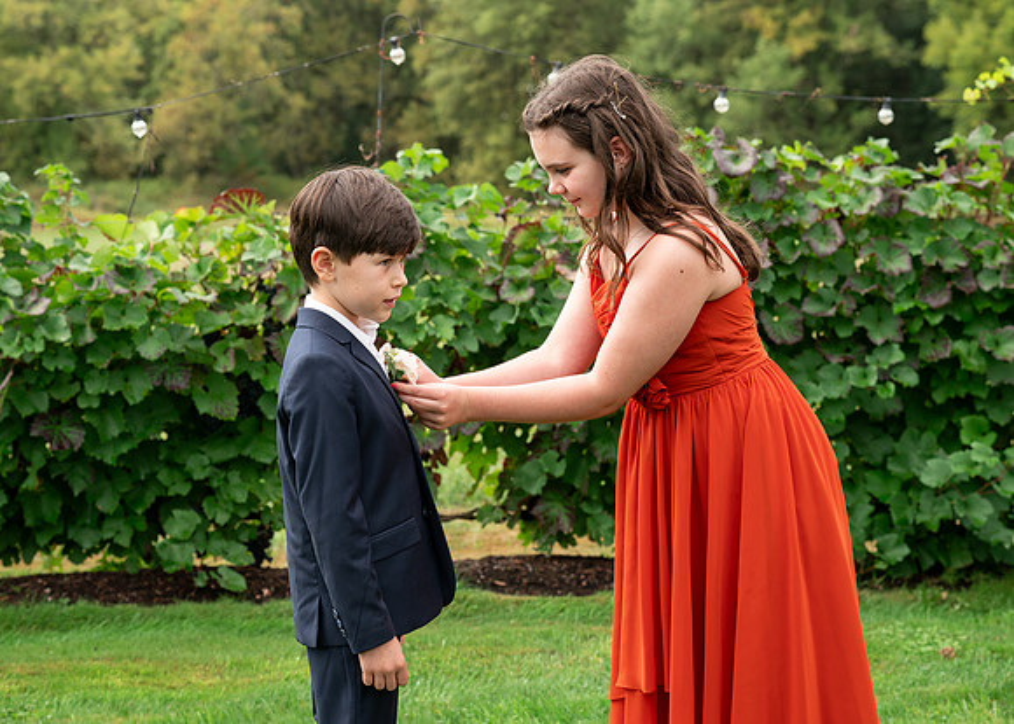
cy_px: 358
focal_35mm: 71
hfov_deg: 27.7
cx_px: 434
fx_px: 2054
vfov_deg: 20.0
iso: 250
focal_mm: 61
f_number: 4.5
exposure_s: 1/400
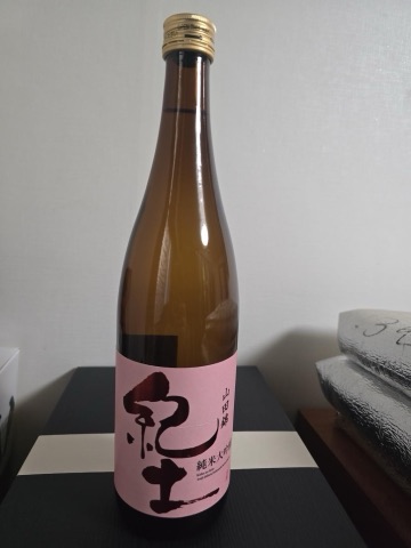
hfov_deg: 58.9
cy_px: 274
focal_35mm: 23
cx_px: 206
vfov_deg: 73.9
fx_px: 364
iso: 640
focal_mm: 6.3
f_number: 1.7
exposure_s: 1/120
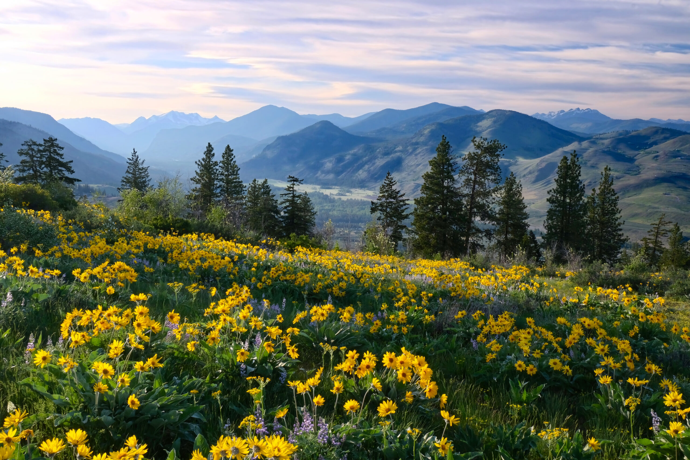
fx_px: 767
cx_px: 345
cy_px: 230
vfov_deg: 33.4
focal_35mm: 40
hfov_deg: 48.5
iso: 800
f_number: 22
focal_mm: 26.6
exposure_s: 1/18
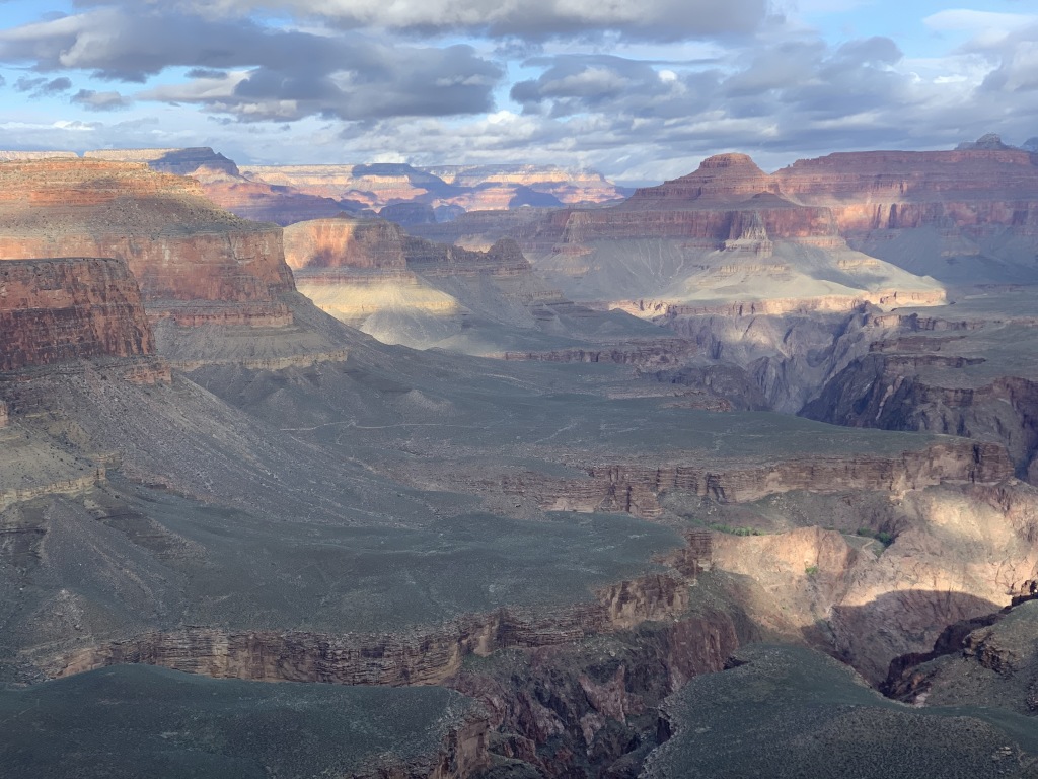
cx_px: 519
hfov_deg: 36.8
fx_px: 1559
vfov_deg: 28.0
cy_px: 390
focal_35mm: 52
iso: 16
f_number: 2.4
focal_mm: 6
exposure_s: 1/393
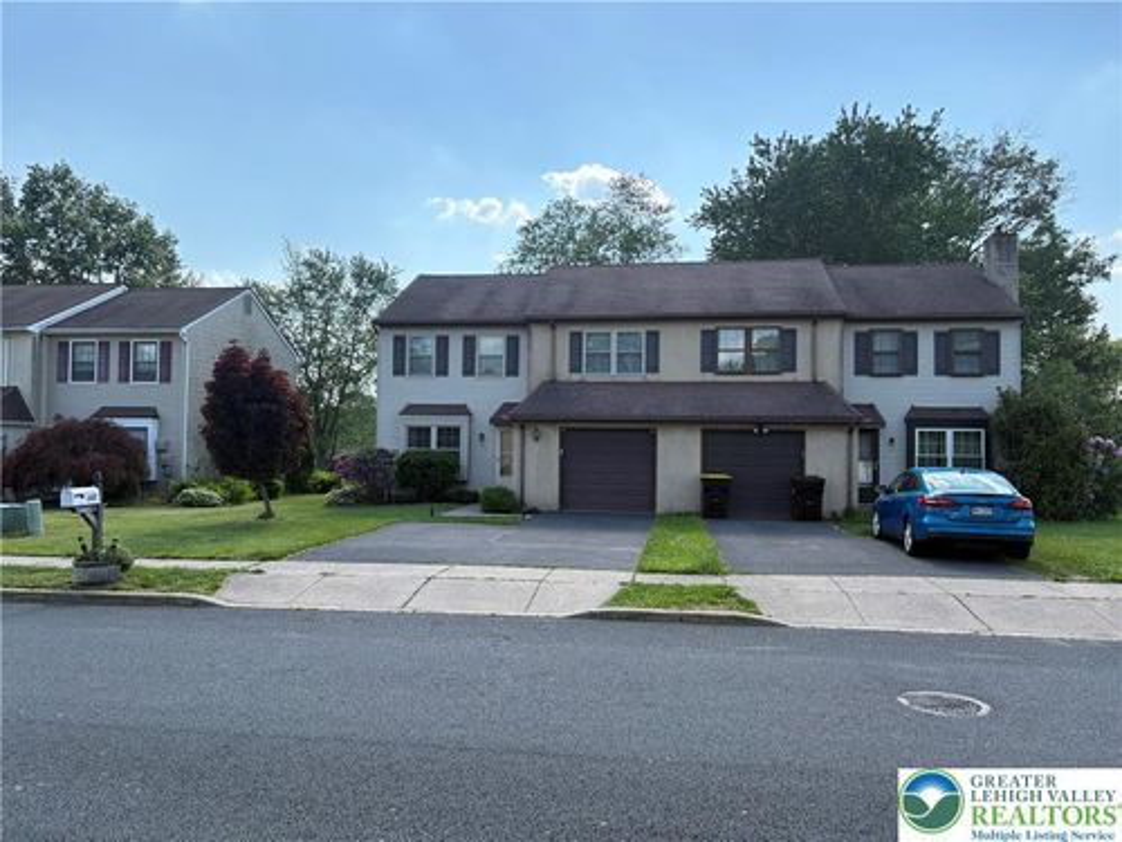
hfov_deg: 67.3
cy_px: 421
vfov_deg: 53.1
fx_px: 843
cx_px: 561
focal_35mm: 26
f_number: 1.6
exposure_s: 1/2283
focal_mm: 5.96
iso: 50
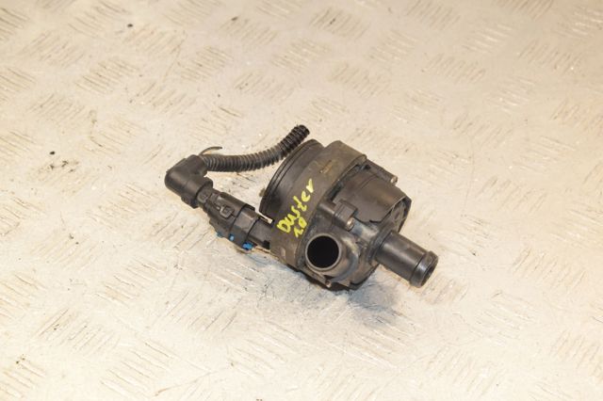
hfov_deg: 26.0
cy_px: 200
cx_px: 302
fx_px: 1306
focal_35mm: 78
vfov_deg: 17.5
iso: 1600
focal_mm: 52
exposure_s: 1/200
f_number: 8
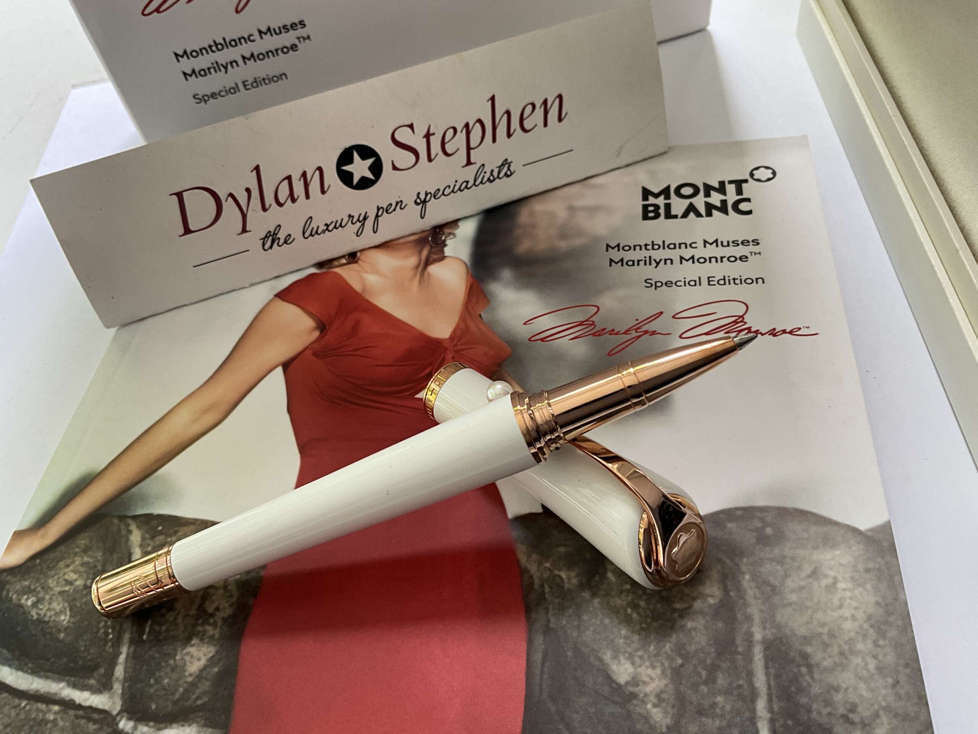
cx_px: 489
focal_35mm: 29
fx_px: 819
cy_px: 367
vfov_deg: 48.2
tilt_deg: -50.3
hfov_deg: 61.7
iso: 50
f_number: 1.8
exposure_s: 1/122
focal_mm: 3
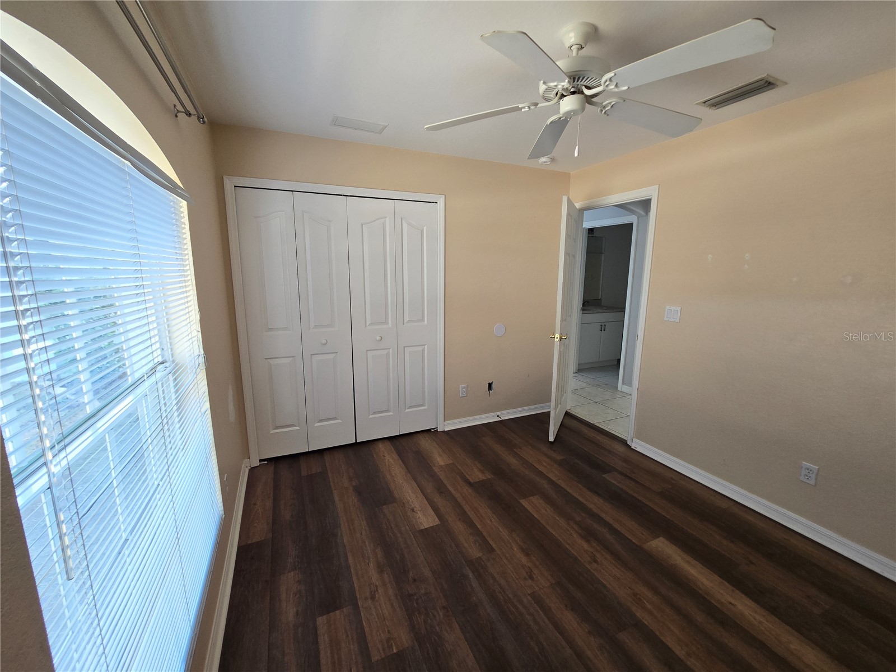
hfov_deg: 106.2
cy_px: 336
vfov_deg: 89.9
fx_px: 336
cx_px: 448
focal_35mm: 13
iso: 125
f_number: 2.2
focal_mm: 2.2
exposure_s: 1/60
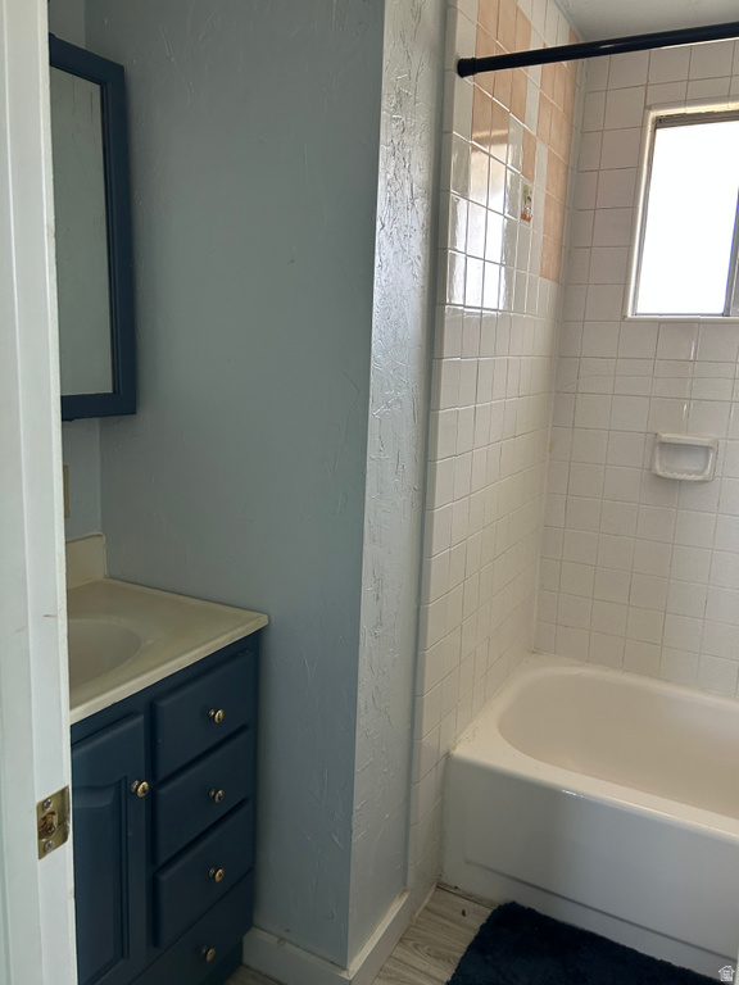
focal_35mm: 26
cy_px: 492
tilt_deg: -7.8
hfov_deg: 53.1
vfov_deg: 67.3
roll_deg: -2.4
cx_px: 370
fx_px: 740
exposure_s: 1/60
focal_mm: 5.7
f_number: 1.5
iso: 160
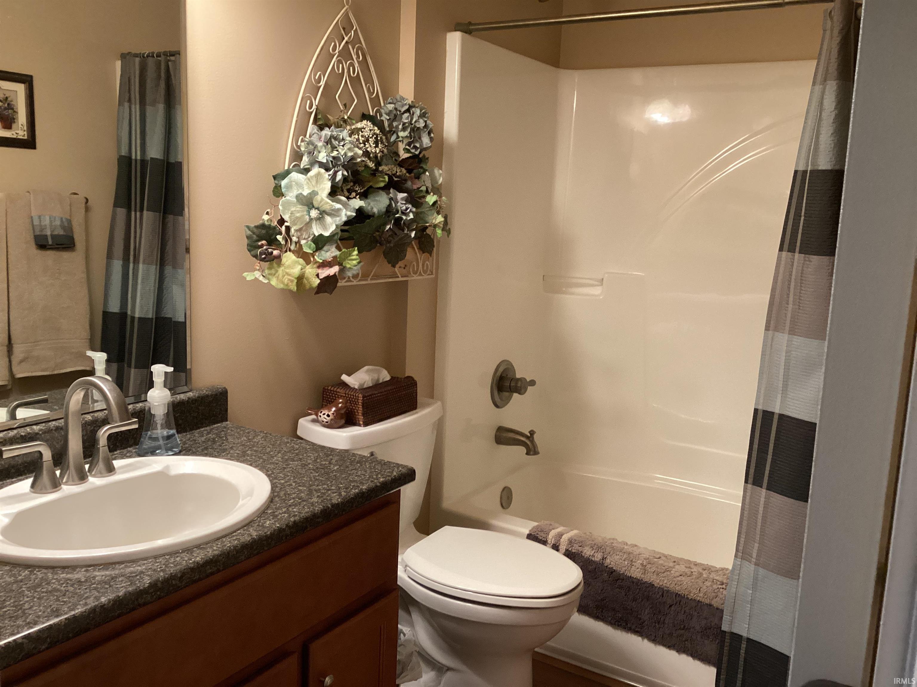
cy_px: 344
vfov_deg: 45.4
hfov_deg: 58.4
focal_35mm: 31
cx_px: 458
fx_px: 821
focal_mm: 3.3
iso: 320
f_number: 2.4
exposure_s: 1/60
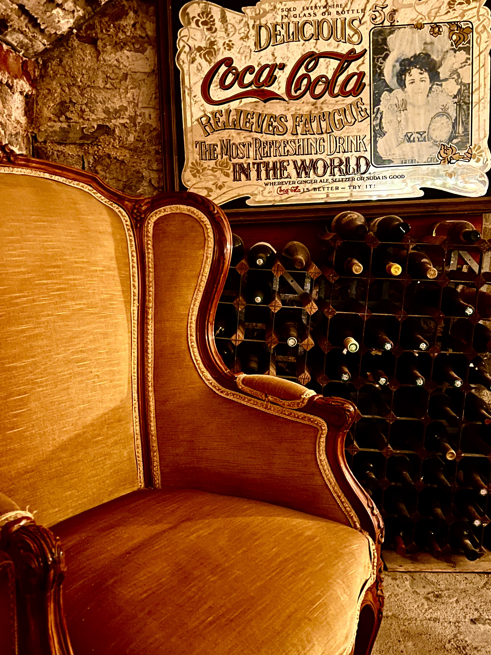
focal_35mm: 32
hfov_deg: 44.1
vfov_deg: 56.8
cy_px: 331
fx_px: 605
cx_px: 227
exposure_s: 1/9
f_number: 1.5
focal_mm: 5.7
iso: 640
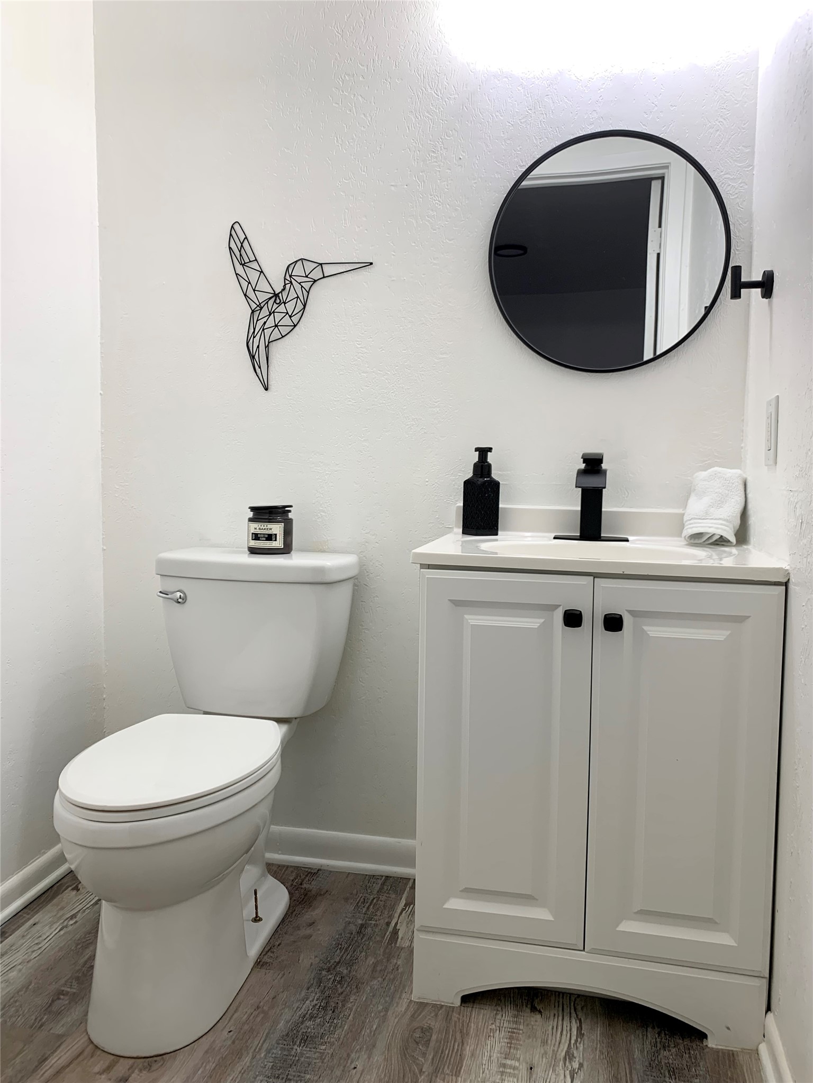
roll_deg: -1.1
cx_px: 406
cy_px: 542
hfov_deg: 53.1
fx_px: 814
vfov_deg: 67.3
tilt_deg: -3.6
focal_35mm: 26
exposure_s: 1/120
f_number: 1.8
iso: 32
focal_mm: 4.25
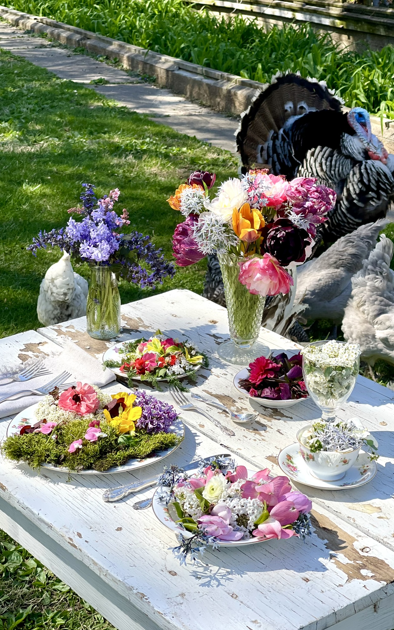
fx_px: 1168
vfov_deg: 30.2
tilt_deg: -18.9
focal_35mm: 68
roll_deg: +0.6
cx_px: 226
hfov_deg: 19.1
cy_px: 315
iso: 32
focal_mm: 7.5
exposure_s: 1/1179
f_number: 2.2
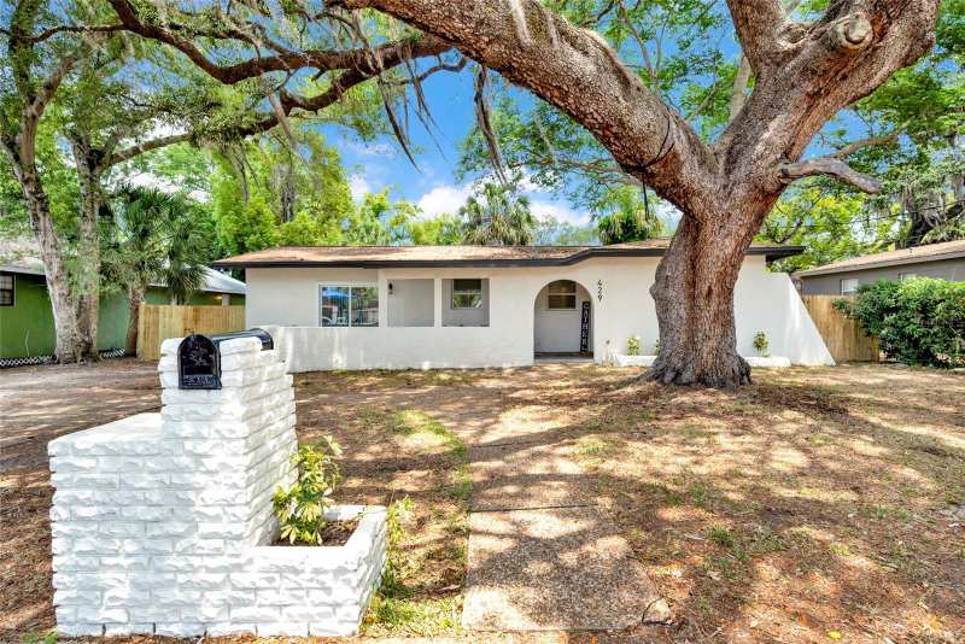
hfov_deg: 91.6
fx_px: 469
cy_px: 322
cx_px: 482
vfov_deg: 68.9
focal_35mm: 18
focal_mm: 17.5
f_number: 6.3
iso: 250
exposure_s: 1/320
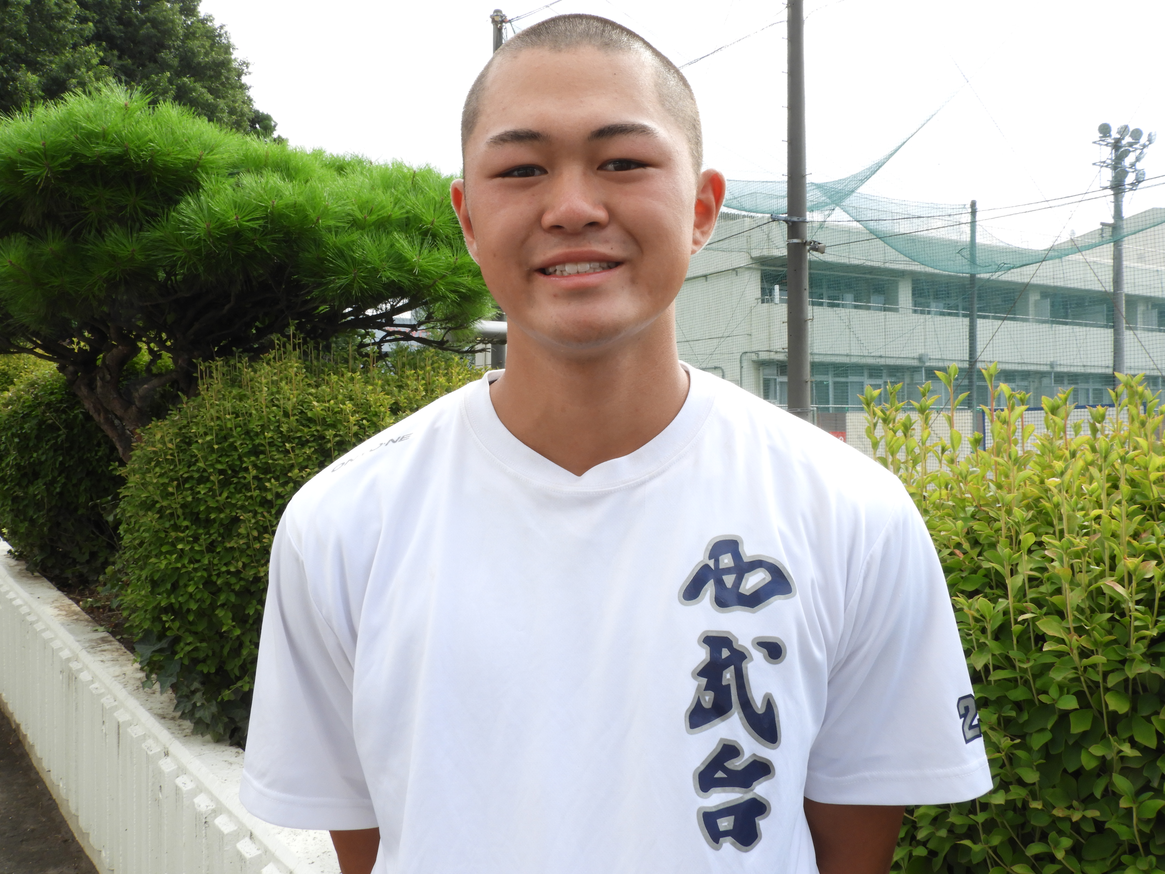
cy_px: 437
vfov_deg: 40.7
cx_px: 582
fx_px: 1178
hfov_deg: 52.6
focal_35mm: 35
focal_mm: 6.3
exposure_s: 1/100
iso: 100
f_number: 7.6
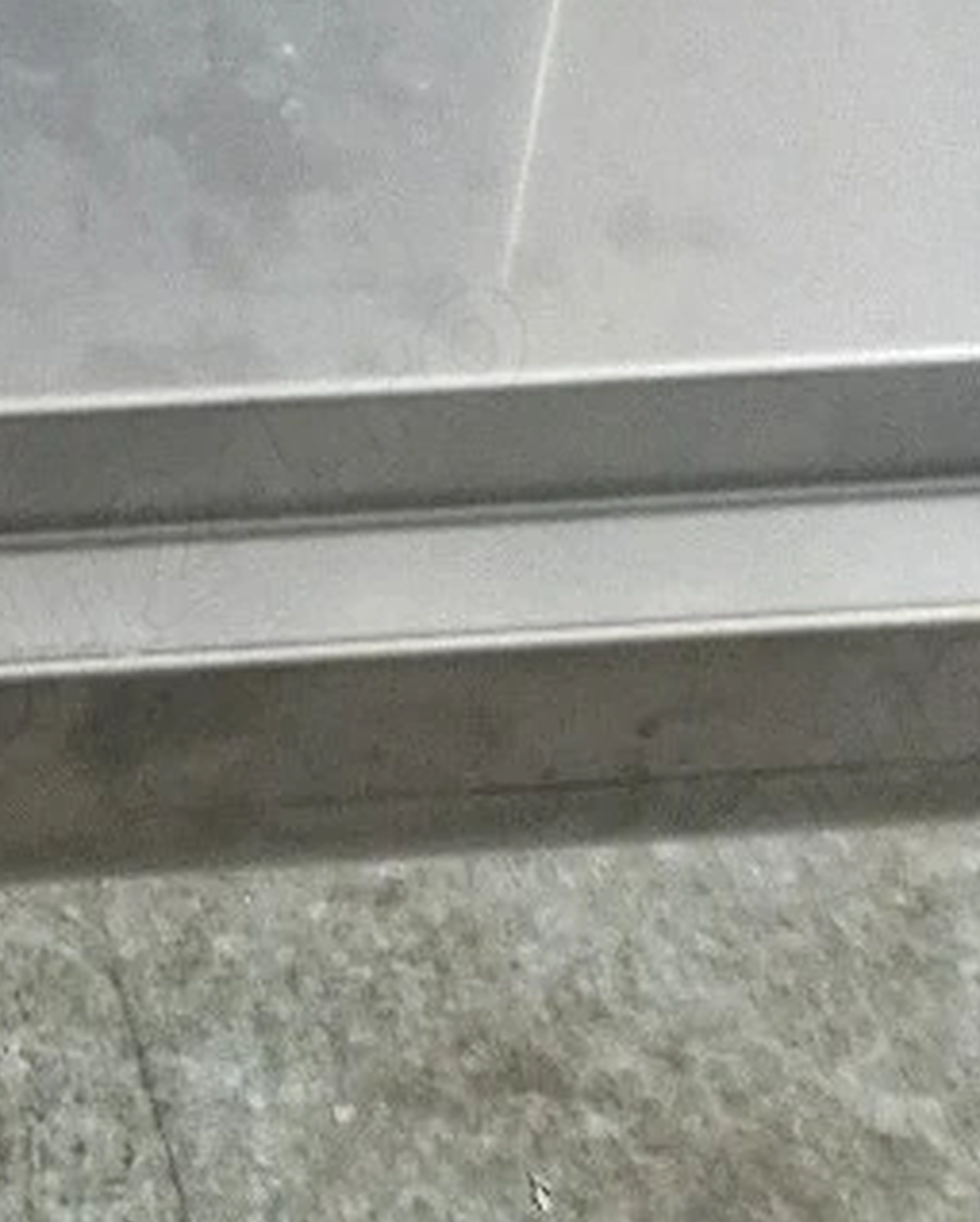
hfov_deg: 14.8
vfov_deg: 15.8
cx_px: -626
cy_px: -1255
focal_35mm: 94
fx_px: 3403
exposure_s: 1/25
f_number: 1.8
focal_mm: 5.54
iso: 1250
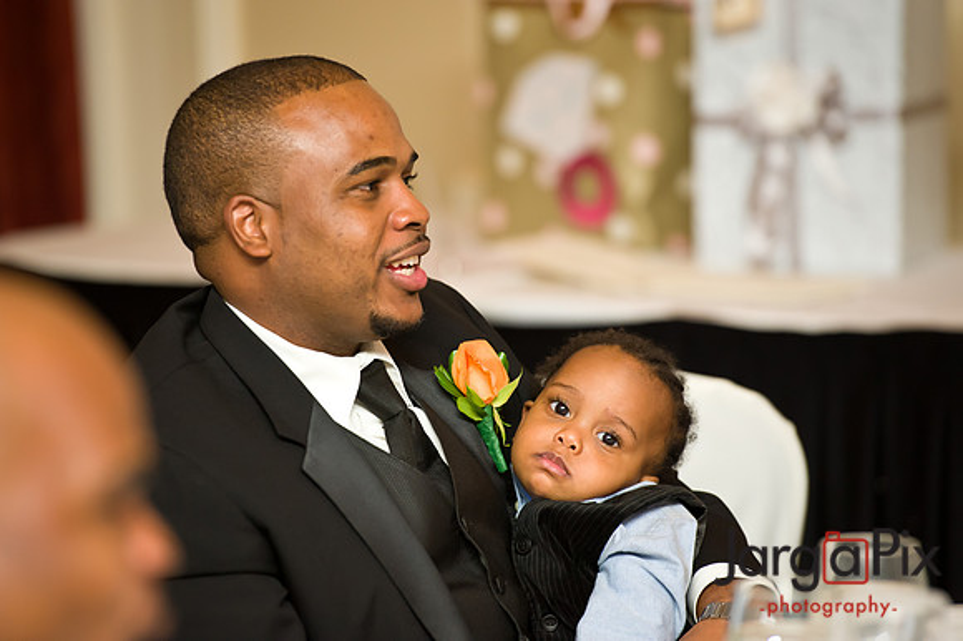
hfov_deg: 10.3
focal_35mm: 200
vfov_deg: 6.9
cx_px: 482
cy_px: 320
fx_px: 5347
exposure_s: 1/125
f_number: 3.2
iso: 1600
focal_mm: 200
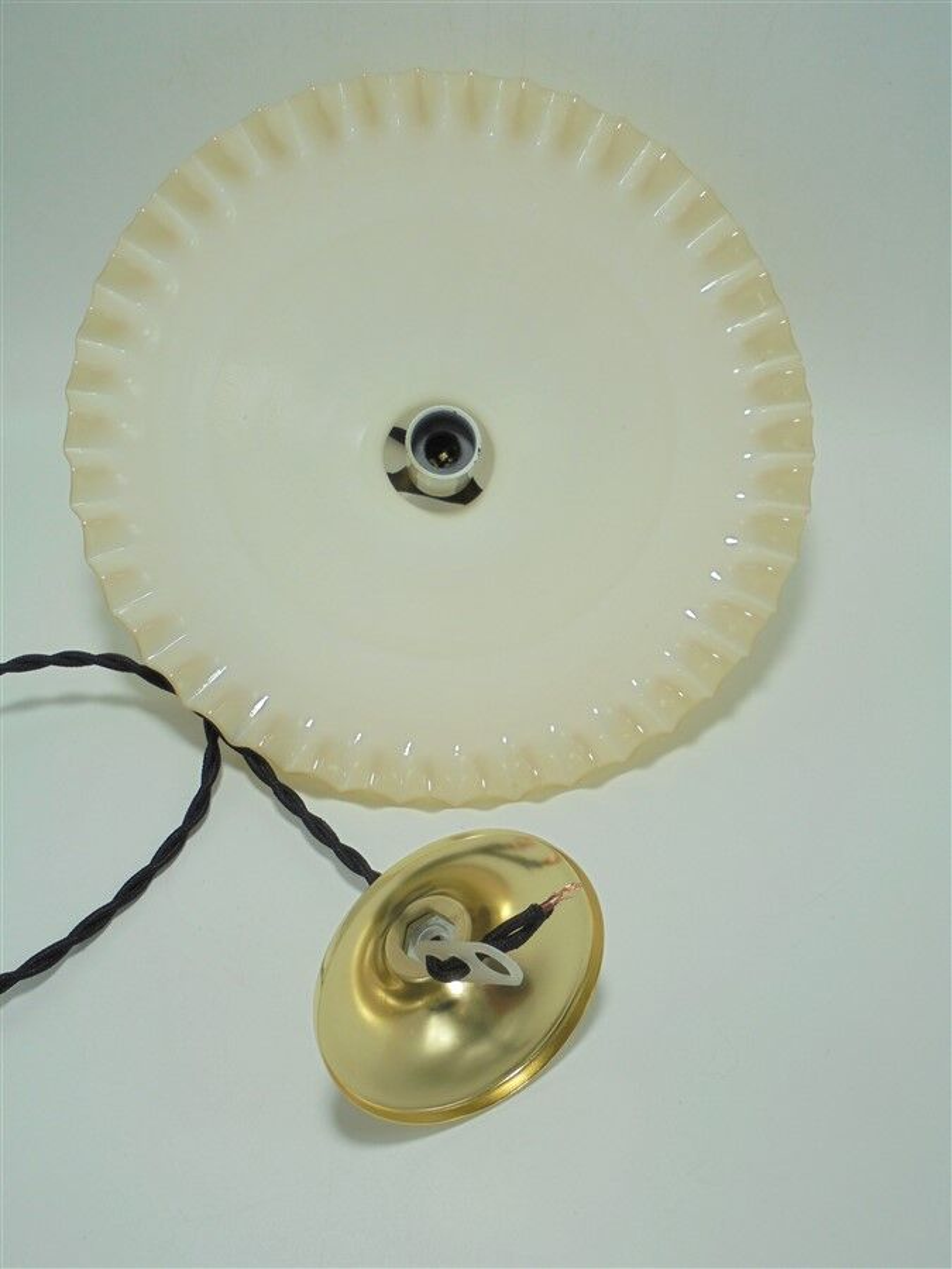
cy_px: 634
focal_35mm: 29
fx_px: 1063
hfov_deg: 48.2
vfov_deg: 61.7
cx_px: 476
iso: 100
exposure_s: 1/100
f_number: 3.7
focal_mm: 5.3
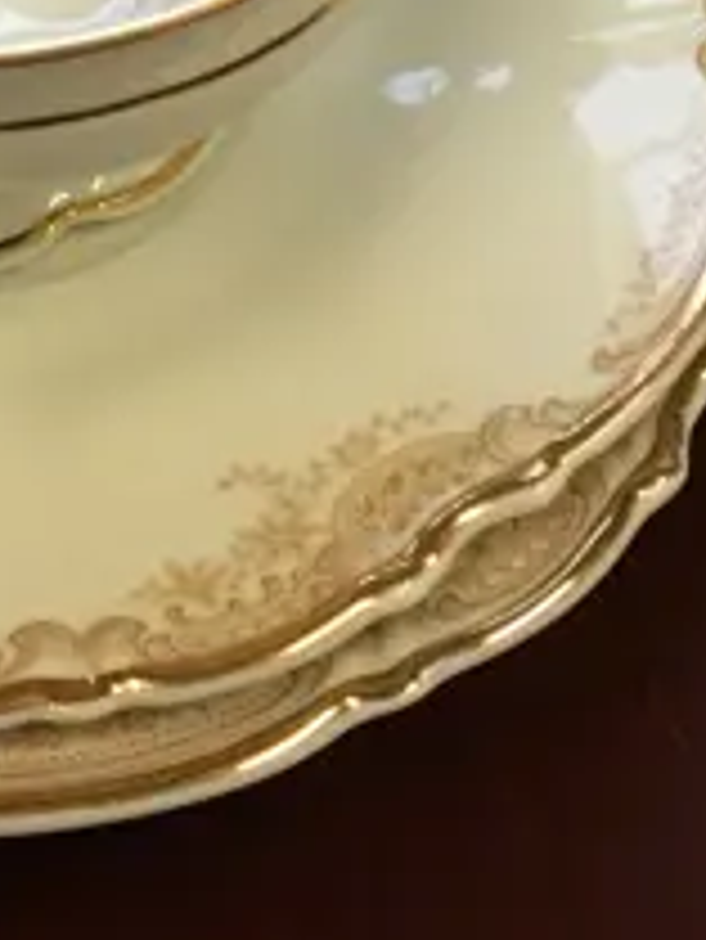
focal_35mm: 142
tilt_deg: -39.4
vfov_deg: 12.7
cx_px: 261
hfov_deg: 10.5
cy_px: -747
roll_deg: -1.8
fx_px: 3858
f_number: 2.2
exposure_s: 1/33
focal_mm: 4.15
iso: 50
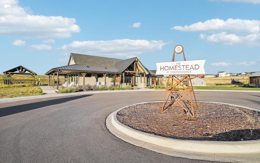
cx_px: 132
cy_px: 81
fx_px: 124
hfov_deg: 92.6
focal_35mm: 18
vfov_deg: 66.4
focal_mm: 11
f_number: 8
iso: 400
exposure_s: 1/500
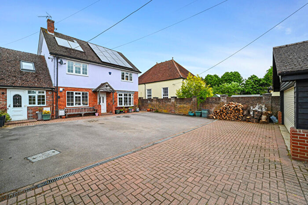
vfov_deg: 81.2
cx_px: 154
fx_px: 120
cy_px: 102
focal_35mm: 14
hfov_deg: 104.3
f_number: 8
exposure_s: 1/640
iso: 500
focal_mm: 14
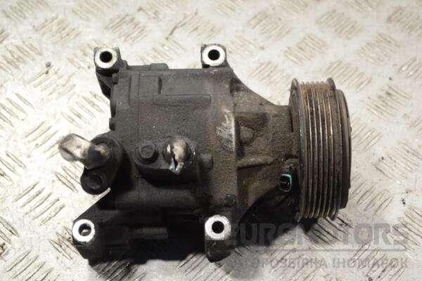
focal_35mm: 72
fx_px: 844
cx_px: 211
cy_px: 140
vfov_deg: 18.9
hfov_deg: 28.1
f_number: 5.6
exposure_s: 1/30
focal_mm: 48
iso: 320
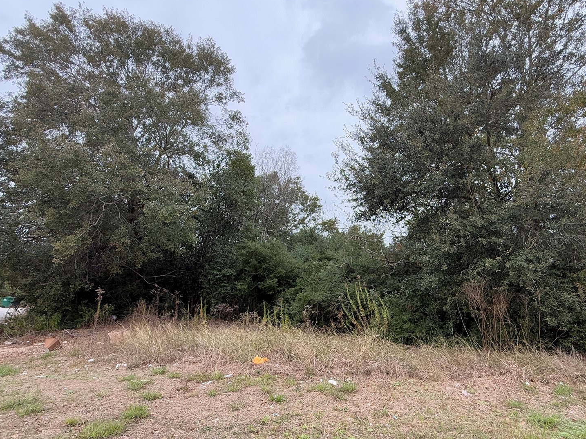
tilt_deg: +6.5
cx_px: 343
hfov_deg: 81.1
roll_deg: -1.1
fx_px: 339
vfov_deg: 65.2
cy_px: 269
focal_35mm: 20
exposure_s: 1/224
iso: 64
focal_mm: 2.22
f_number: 2.2
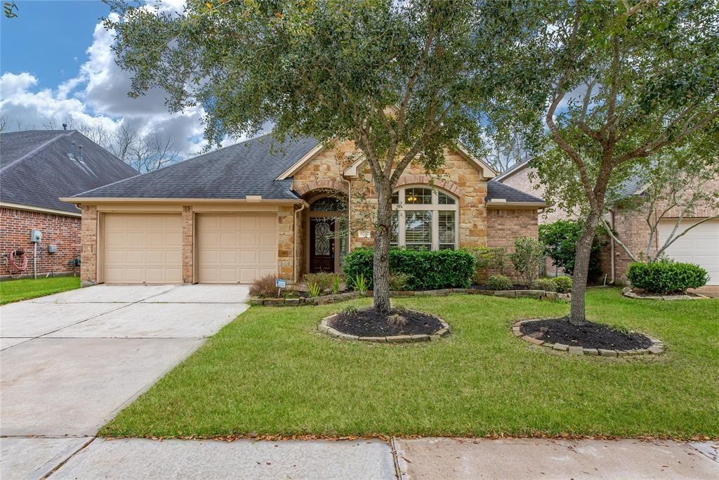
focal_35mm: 19
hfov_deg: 86.9
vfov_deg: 64.6
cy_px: 240
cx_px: 360
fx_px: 379
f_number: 8
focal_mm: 19
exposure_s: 1/50
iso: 100
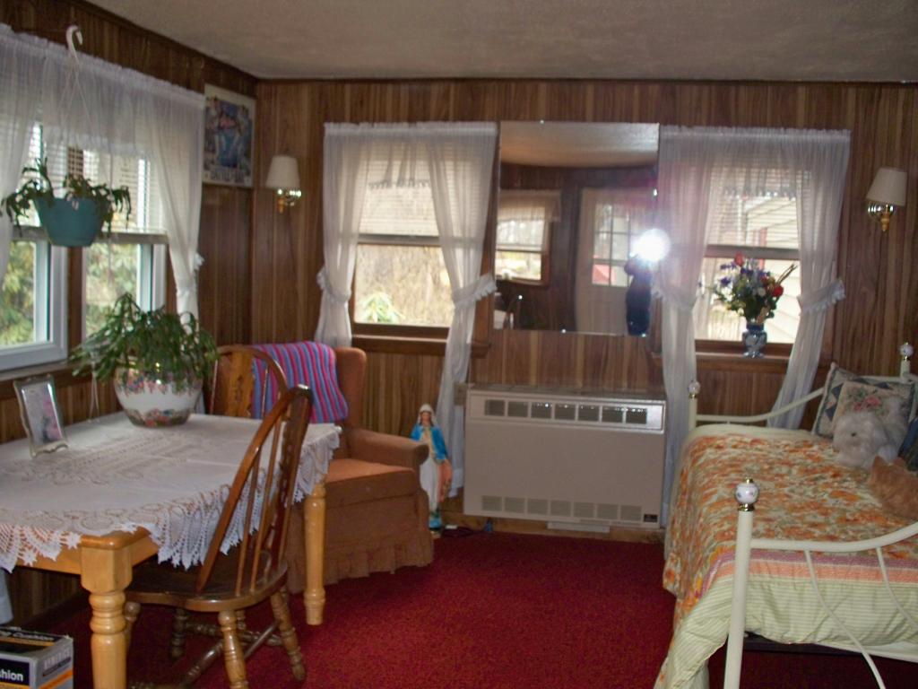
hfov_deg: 52.6
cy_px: 344
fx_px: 928
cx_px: 459
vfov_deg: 40.7
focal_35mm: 35
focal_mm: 7.54
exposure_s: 1/30
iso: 200
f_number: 2.8
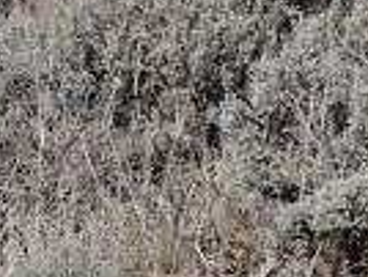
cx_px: 846
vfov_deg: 2.2
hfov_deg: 2.8
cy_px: 310
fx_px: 7348
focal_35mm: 690
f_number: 4.4
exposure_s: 1/800
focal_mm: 25.9
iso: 100
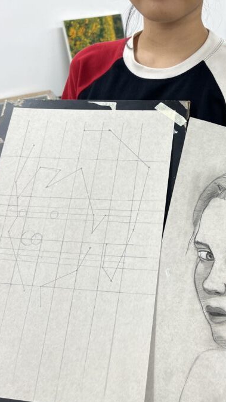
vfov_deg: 47.4
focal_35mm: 42
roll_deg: +0.1
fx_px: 448
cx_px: 170
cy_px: 126
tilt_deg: -19.6
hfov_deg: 27.9
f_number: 1.5
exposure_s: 1/126
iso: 32
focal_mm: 5.7
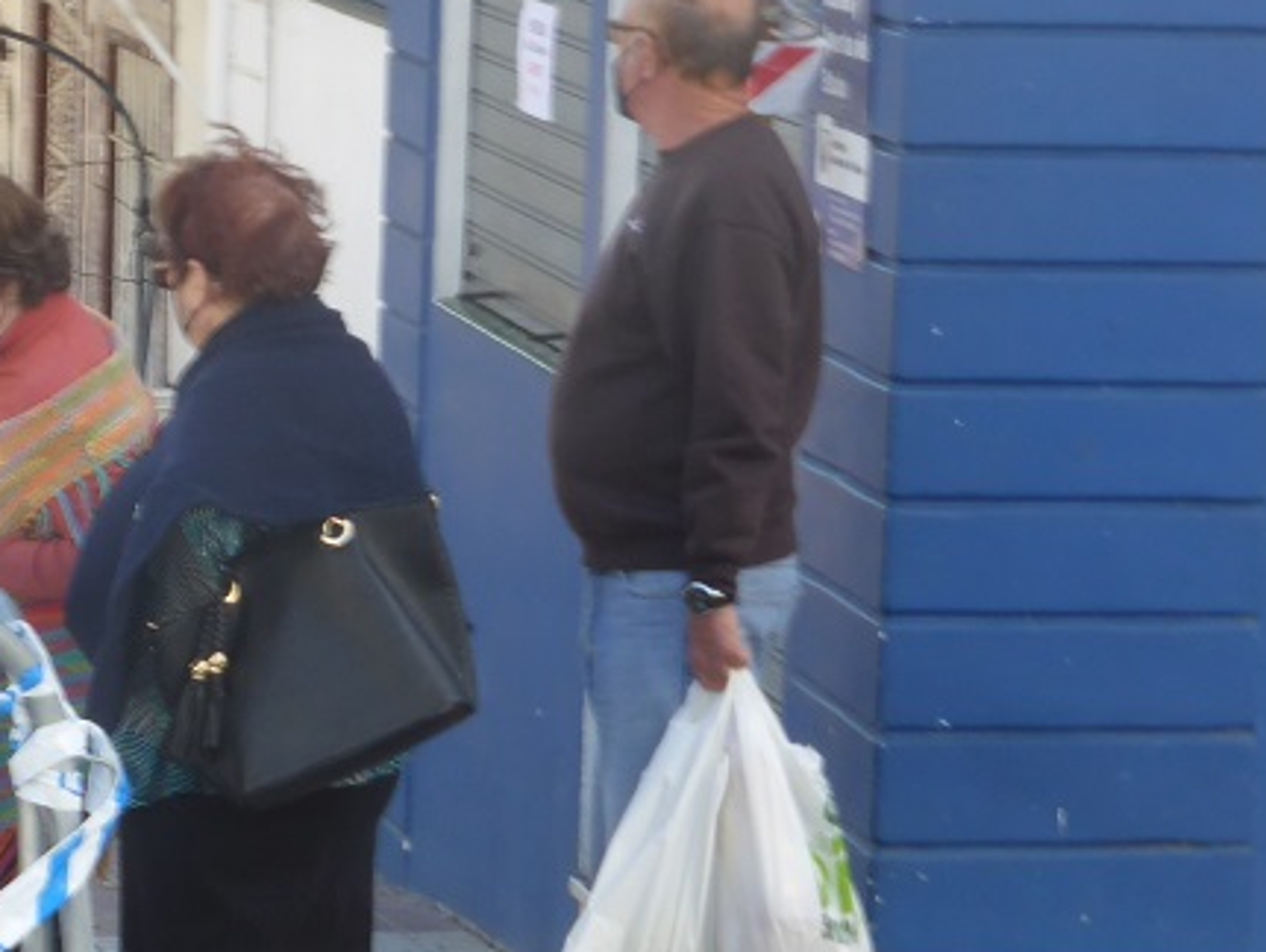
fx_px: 7211
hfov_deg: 10.0
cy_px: 576
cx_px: 47
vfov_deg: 7.5
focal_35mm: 197
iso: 100
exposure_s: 1/80
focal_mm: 15.1
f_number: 5.2
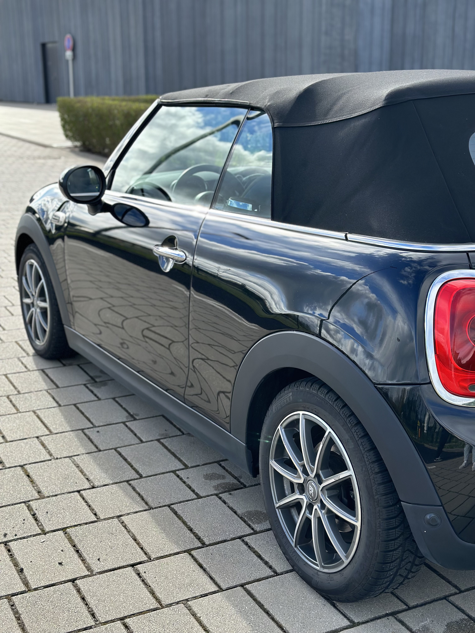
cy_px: 316
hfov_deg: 30.3
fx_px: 878
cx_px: 238
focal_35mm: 48
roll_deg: +0.0
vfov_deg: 39.7
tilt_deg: -15.8
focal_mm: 6.86
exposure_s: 1/1475
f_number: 1.78
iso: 80
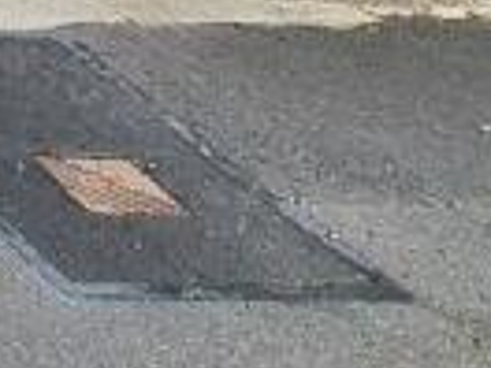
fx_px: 1433
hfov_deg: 12.0
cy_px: -762
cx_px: -896
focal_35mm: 101
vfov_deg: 10.3
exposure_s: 1/2000
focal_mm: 2.2
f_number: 2.2
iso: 50
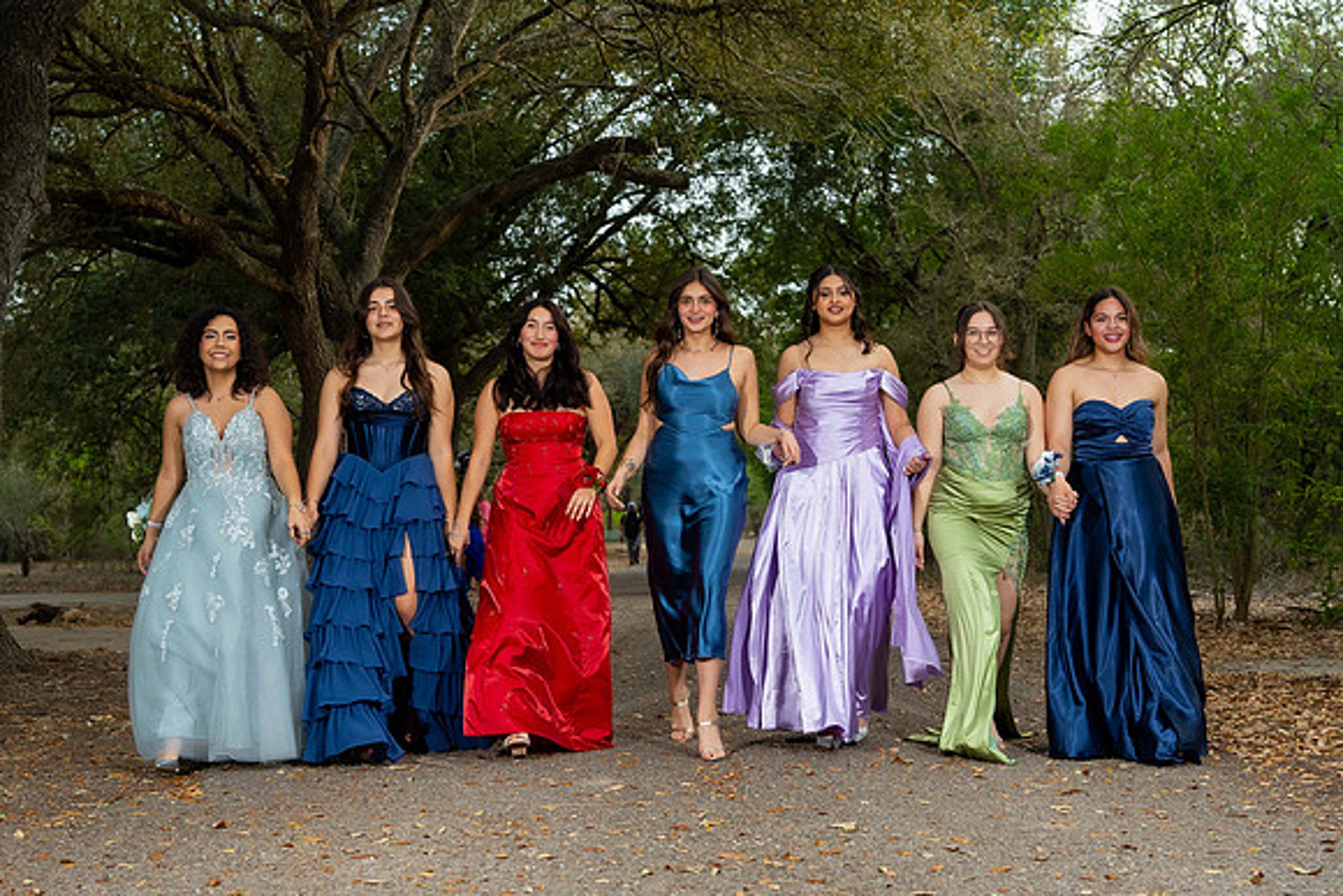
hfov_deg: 38.2
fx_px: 1940
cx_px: 672
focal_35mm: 52
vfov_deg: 26.0
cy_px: 448
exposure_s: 1/200
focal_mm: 35
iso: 250
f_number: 3.2
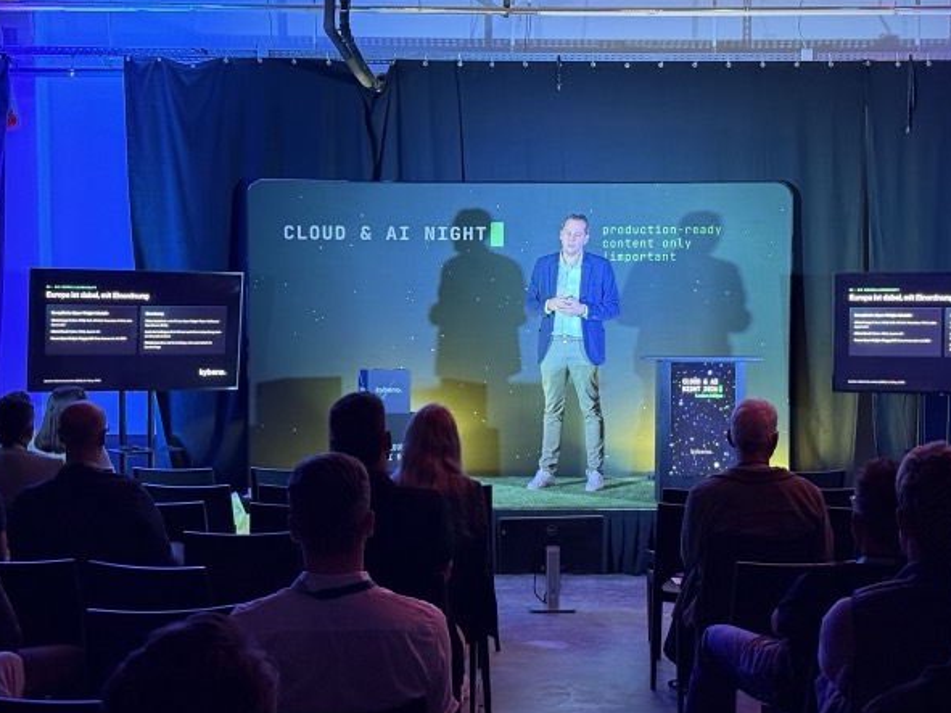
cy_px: 402
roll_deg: -0.7
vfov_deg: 22.6
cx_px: 521
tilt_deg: -2.8
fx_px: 1785
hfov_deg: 29.8
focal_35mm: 65
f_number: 1.78
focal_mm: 6.76
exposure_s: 1/25
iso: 400
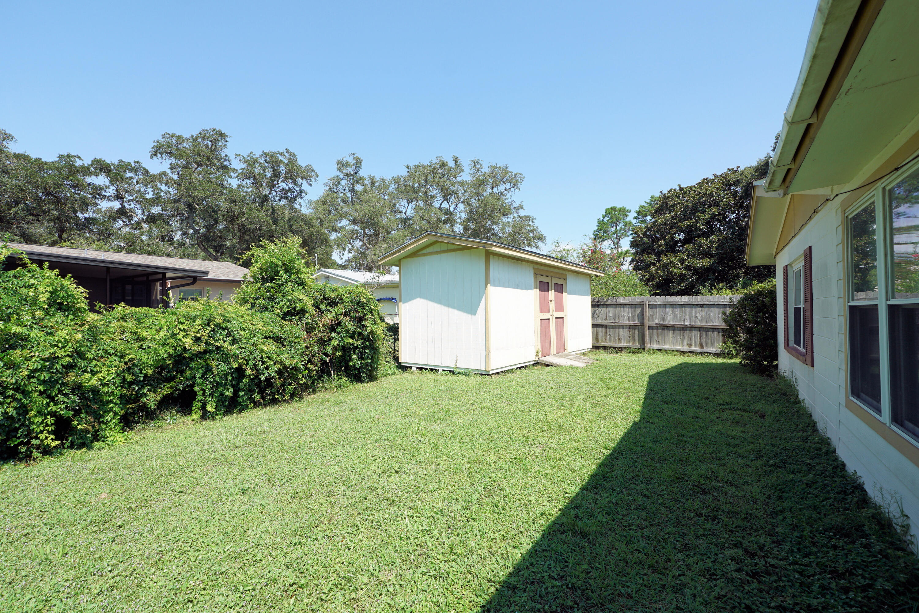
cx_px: 460
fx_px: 383
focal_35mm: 15
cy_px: 306
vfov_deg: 77.3
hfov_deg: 100.4
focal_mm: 10
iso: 100
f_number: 7.1
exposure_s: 1/200
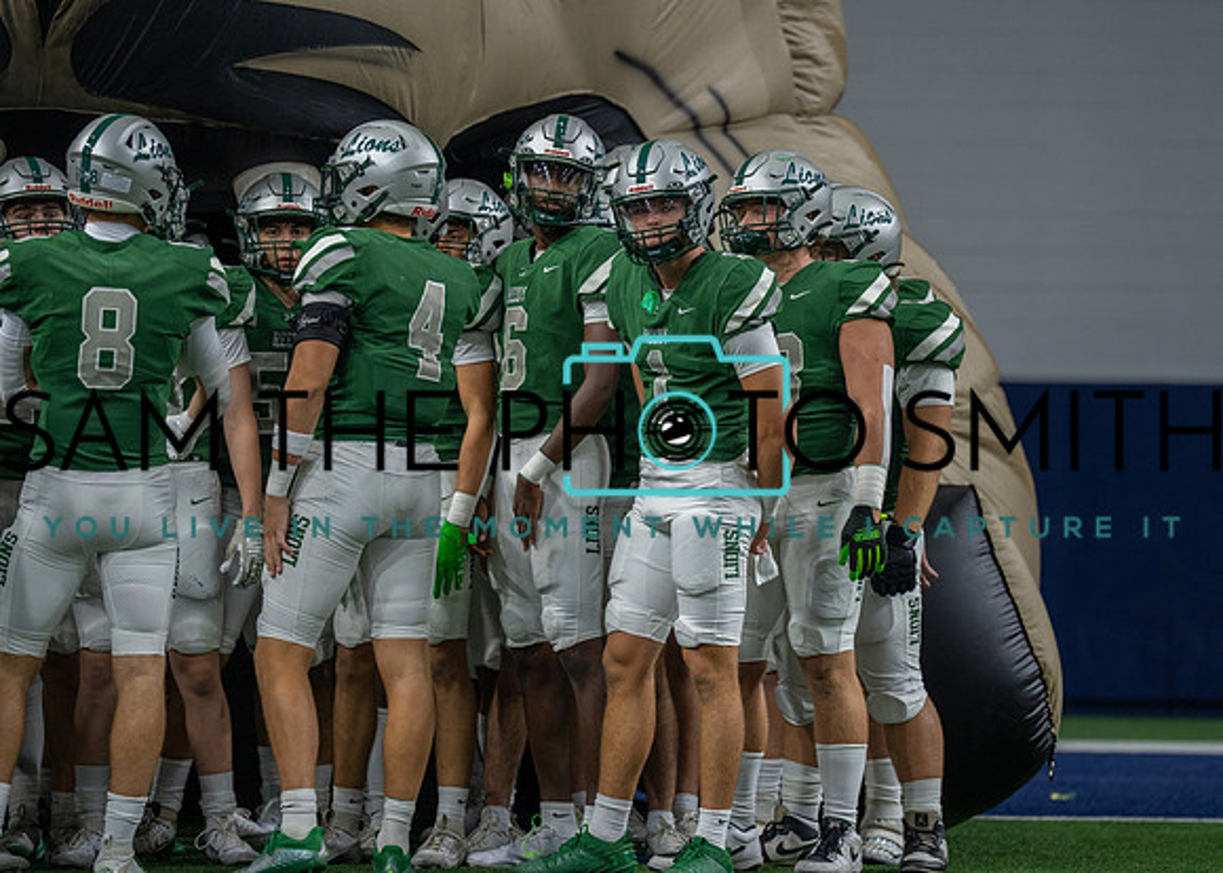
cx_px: 687
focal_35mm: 201
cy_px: 416
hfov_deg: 10.0
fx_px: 6963
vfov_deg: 7.2
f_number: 2.8
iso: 1250
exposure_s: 1/640
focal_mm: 182
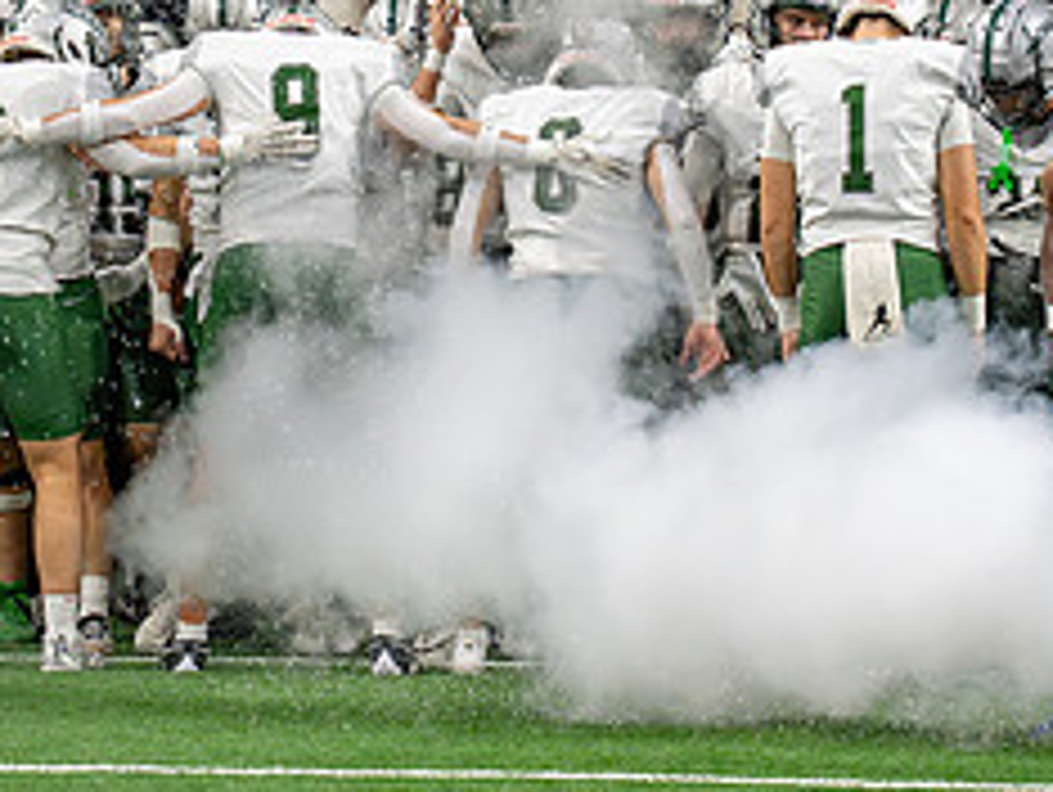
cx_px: 548
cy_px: 113
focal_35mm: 220
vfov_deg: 6.8
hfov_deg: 9.0
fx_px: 6699
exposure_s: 1/1000
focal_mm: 70
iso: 5000
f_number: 4
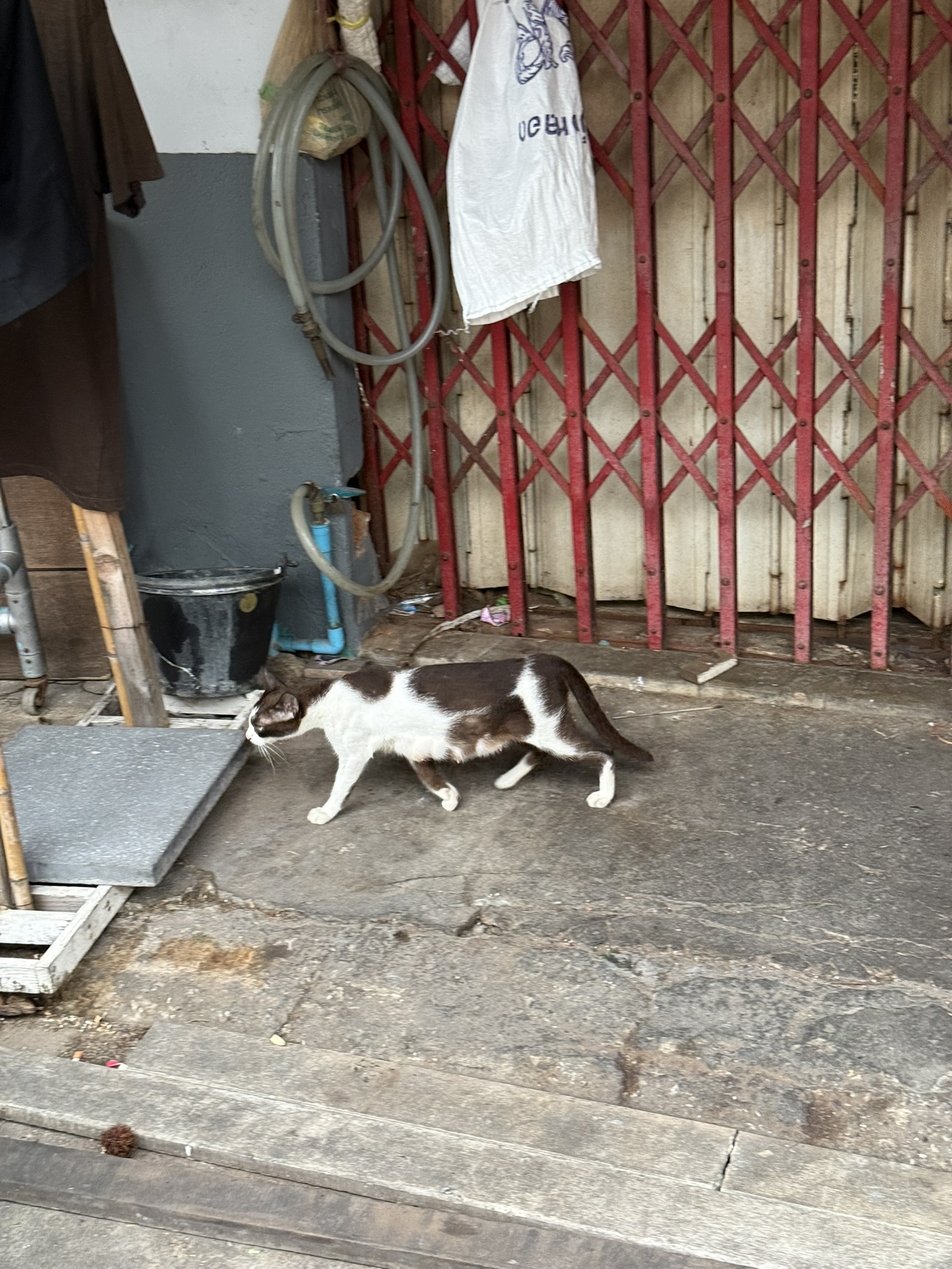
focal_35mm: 48
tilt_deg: -23.0
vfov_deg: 39.7
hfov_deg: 30.3
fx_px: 1760
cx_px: 476
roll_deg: +2.4
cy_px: 634
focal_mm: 6.76
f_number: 1.78
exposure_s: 1/60
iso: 250
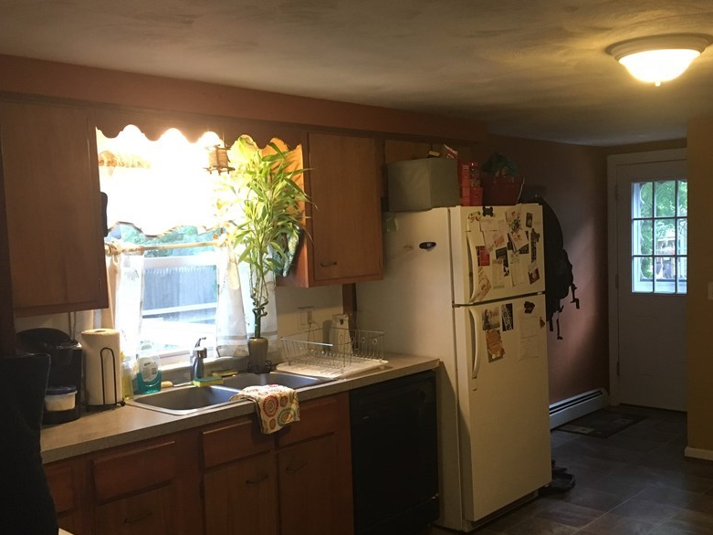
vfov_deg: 37.7
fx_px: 783
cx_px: 411
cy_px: 299
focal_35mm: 38
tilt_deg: -5.1
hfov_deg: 48.8
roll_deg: +1.4
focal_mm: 4.15
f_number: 2.2
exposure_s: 1/30
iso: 200
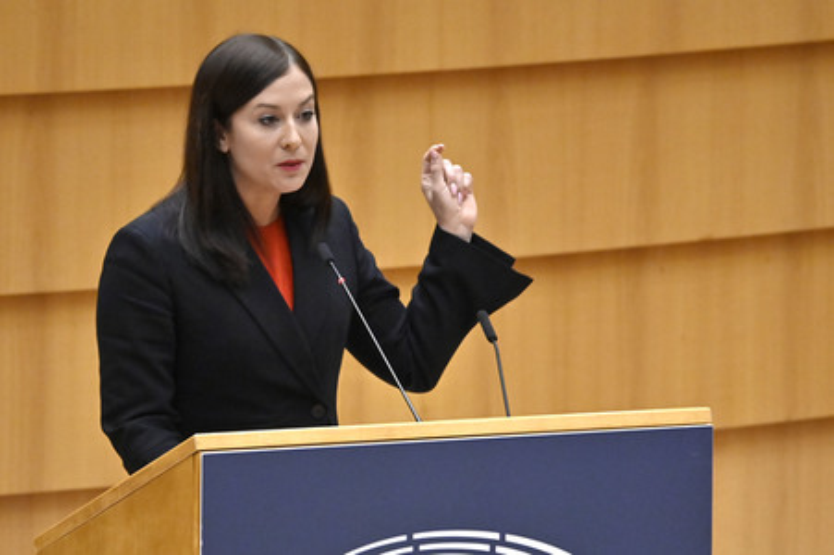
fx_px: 13889
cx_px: 417
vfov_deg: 2.3
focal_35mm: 600
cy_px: 278
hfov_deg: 3.4
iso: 5000
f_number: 6.3
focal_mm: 600
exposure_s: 1/640
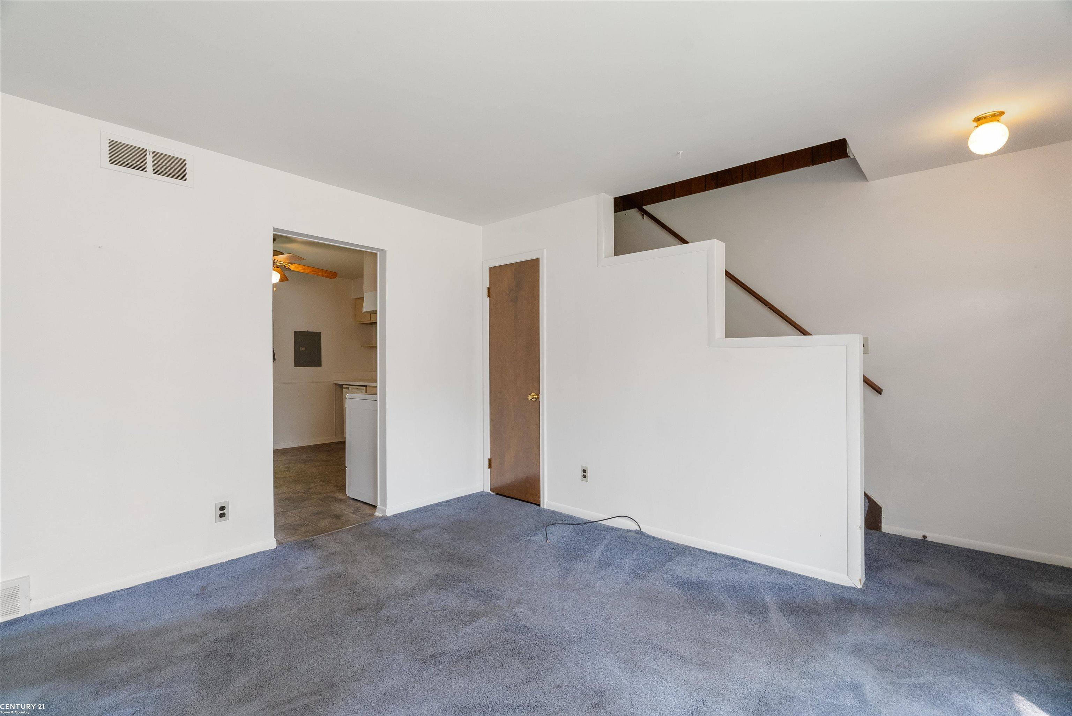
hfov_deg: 96.7
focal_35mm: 16
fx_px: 477
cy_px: 358
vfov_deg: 73.8
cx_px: 536
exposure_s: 1/15
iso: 1600
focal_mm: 16
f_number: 8
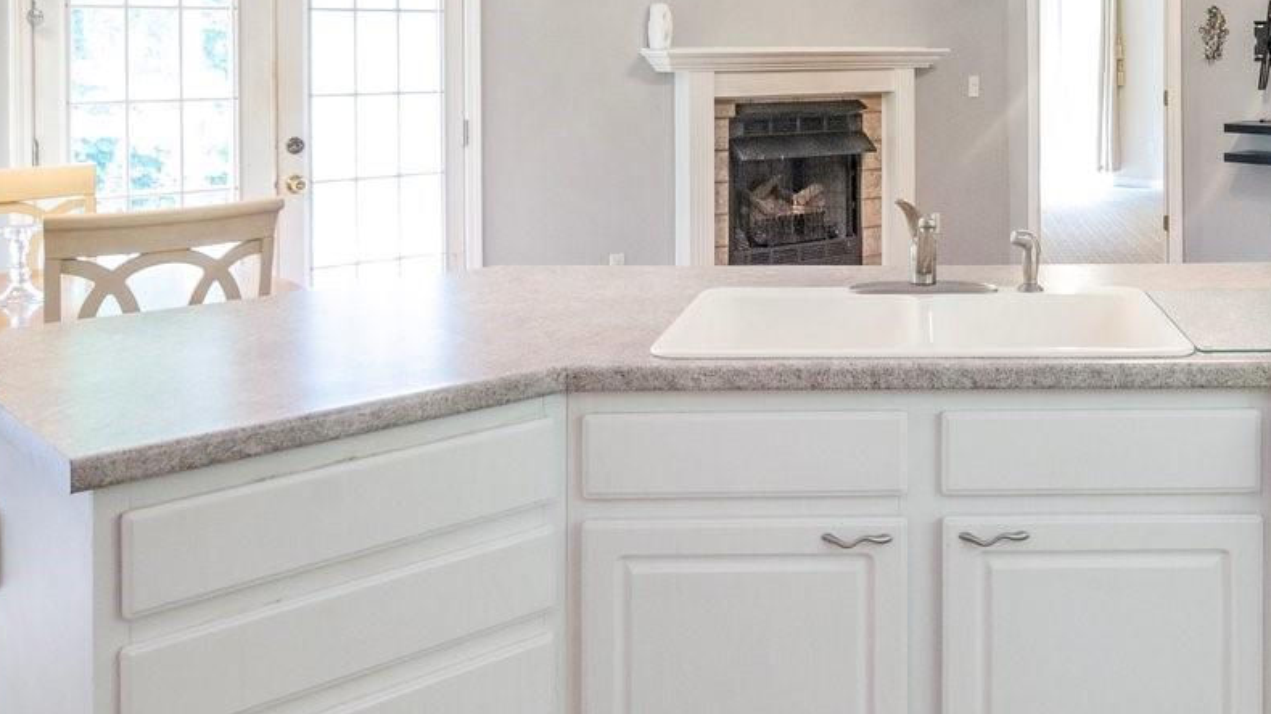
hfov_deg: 50.2
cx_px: 985
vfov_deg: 30.3
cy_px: 125
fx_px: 1280
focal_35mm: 38
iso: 1600
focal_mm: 14
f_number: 8
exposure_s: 1/10
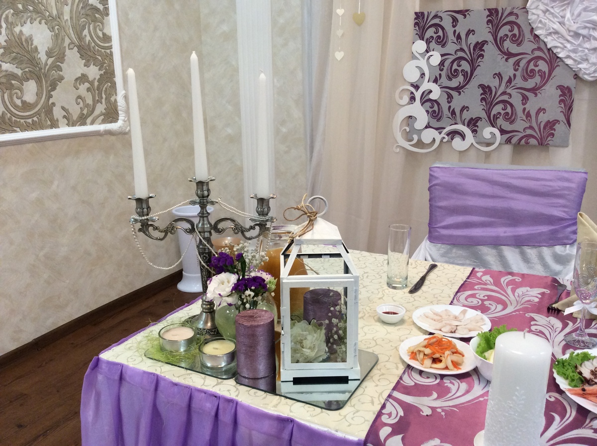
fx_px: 568
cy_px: 223
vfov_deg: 42.8
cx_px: 298
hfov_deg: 55.4
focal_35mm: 33
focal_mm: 3.3
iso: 80
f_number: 2.4
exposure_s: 1/24
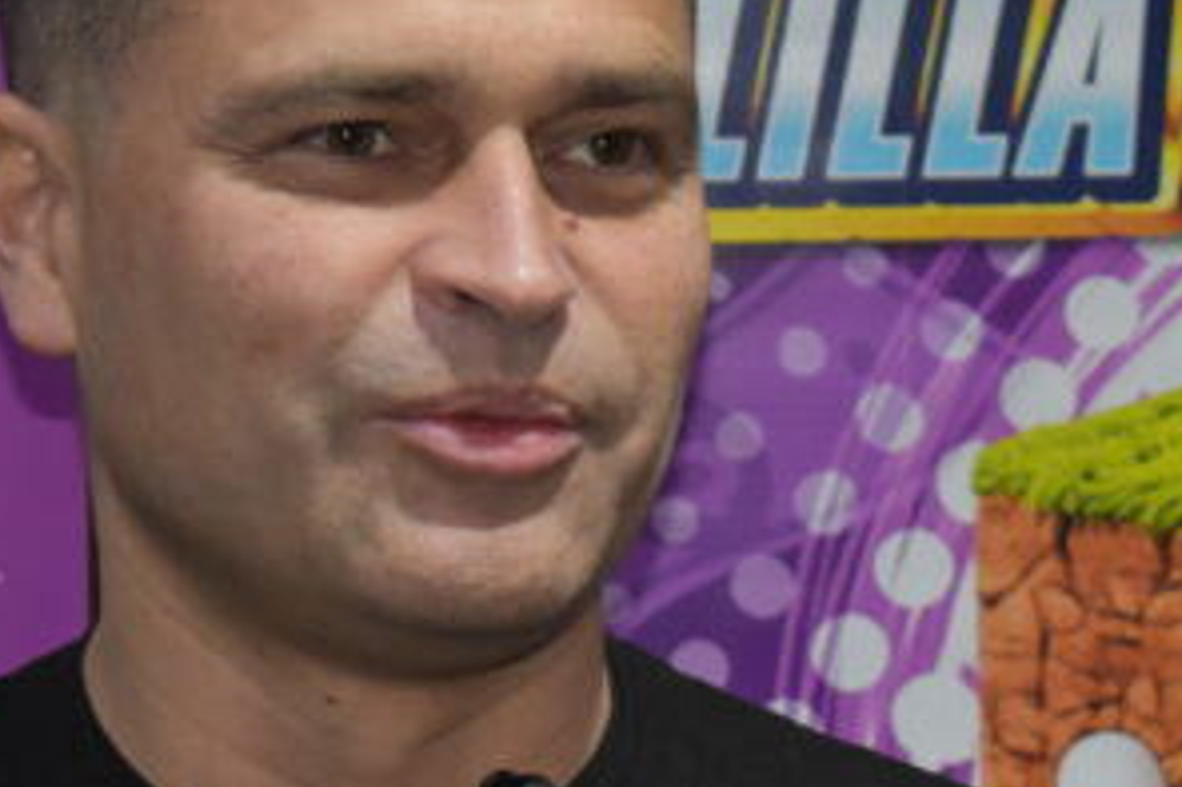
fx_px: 6372
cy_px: 176
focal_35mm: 194
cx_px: 503
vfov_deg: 7.1
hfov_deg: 10.6
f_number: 5.6
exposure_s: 1/125
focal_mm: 55
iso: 1600
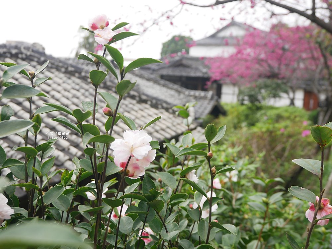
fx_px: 345
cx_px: 166
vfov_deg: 39.7
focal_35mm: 36
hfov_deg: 51.3
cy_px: 124
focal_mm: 18
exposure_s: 1/500
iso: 200
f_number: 4.2
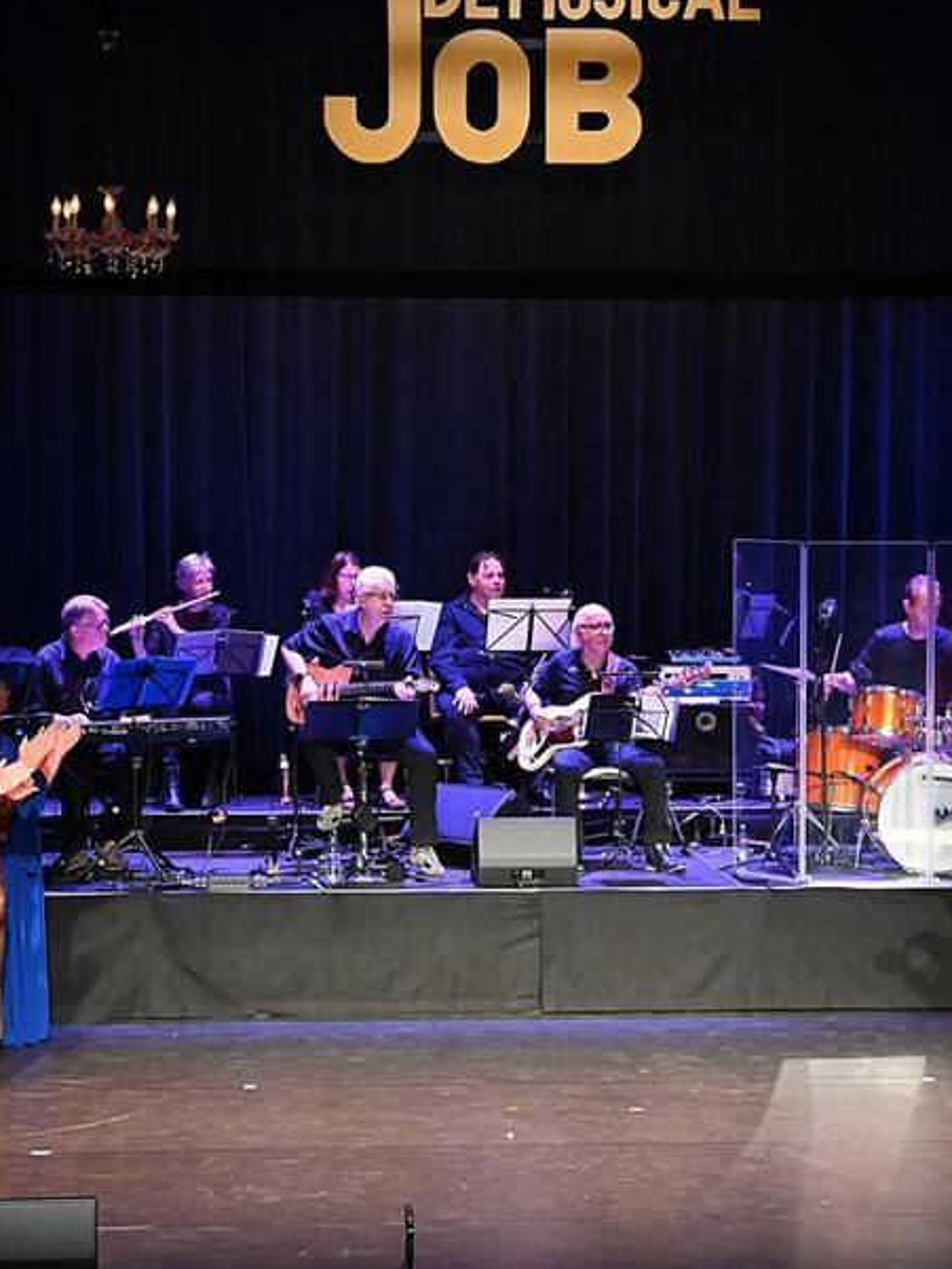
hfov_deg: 13.3
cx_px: 433
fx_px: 4069
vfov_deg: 17.7
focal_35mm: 111
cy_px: 637
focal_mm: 70
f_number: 5
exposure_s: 1/400
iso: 12800
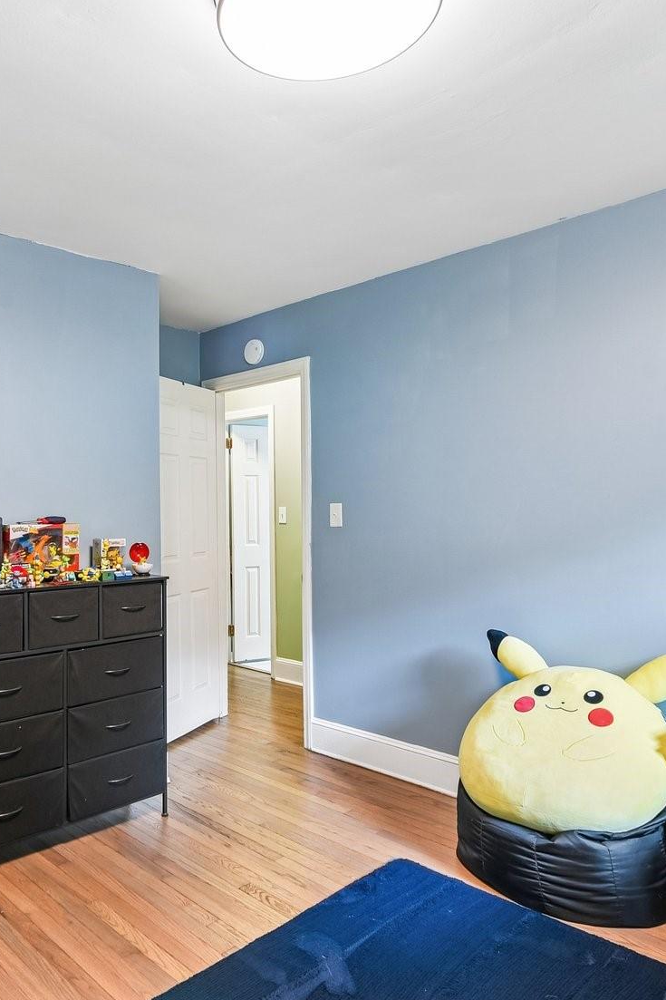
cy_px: 531
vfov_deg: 69.3
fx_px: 722
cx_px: 218
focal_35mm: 26
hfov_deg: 48.6
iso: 200
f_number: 8
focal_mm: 14
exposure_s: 1/4
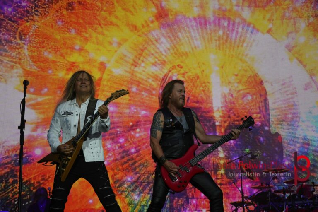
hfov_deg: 26.5
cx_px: 159
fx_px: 676
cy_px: 106
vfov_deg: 17.8
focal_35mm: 76
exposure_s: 1/160
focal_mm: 51
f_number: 4.5
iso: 160
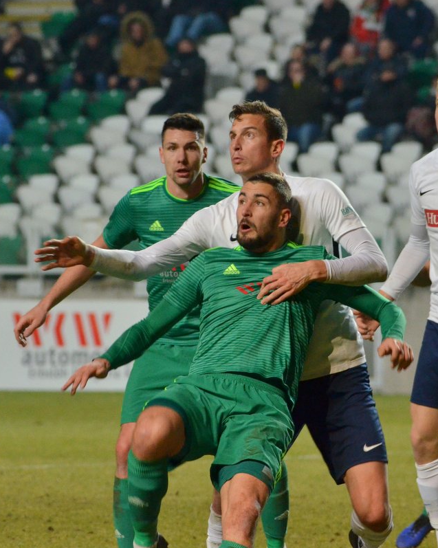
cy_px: 274
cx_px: 359
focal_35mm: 424
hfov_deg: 3.6
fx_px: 6874
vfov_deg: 4.6
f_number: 5.6
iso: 2000
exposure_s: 1/400
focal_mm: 200
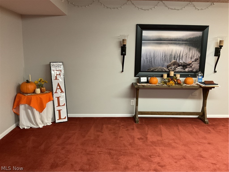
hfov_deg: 61.7
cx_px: 114
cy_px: 86
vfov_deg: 48.2
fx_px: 192
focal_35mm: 29
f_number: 1.8
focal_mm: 3
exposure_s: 1/60
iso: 250
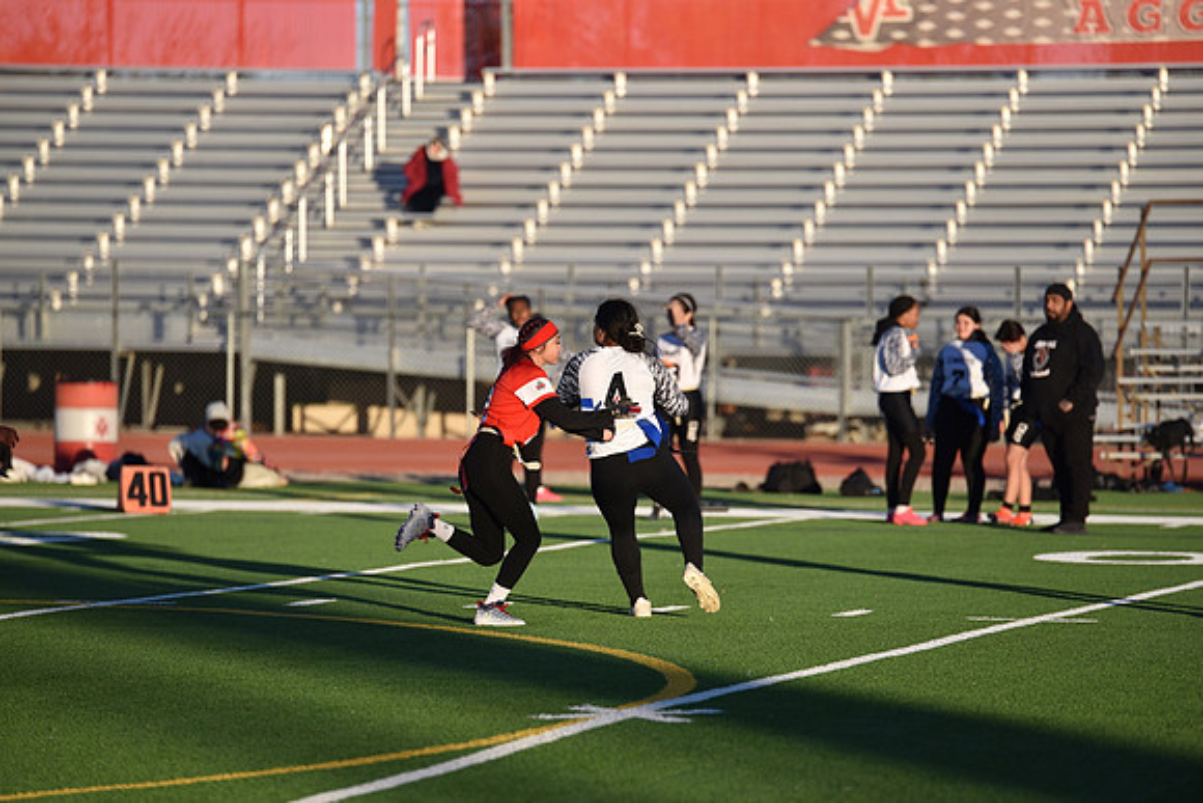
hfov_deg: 10.3
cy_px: 402
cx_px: 602
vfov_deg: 6.9
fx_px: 6685
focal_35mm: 200
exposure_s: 1/4000
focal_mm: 200
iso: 360
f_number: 2.8
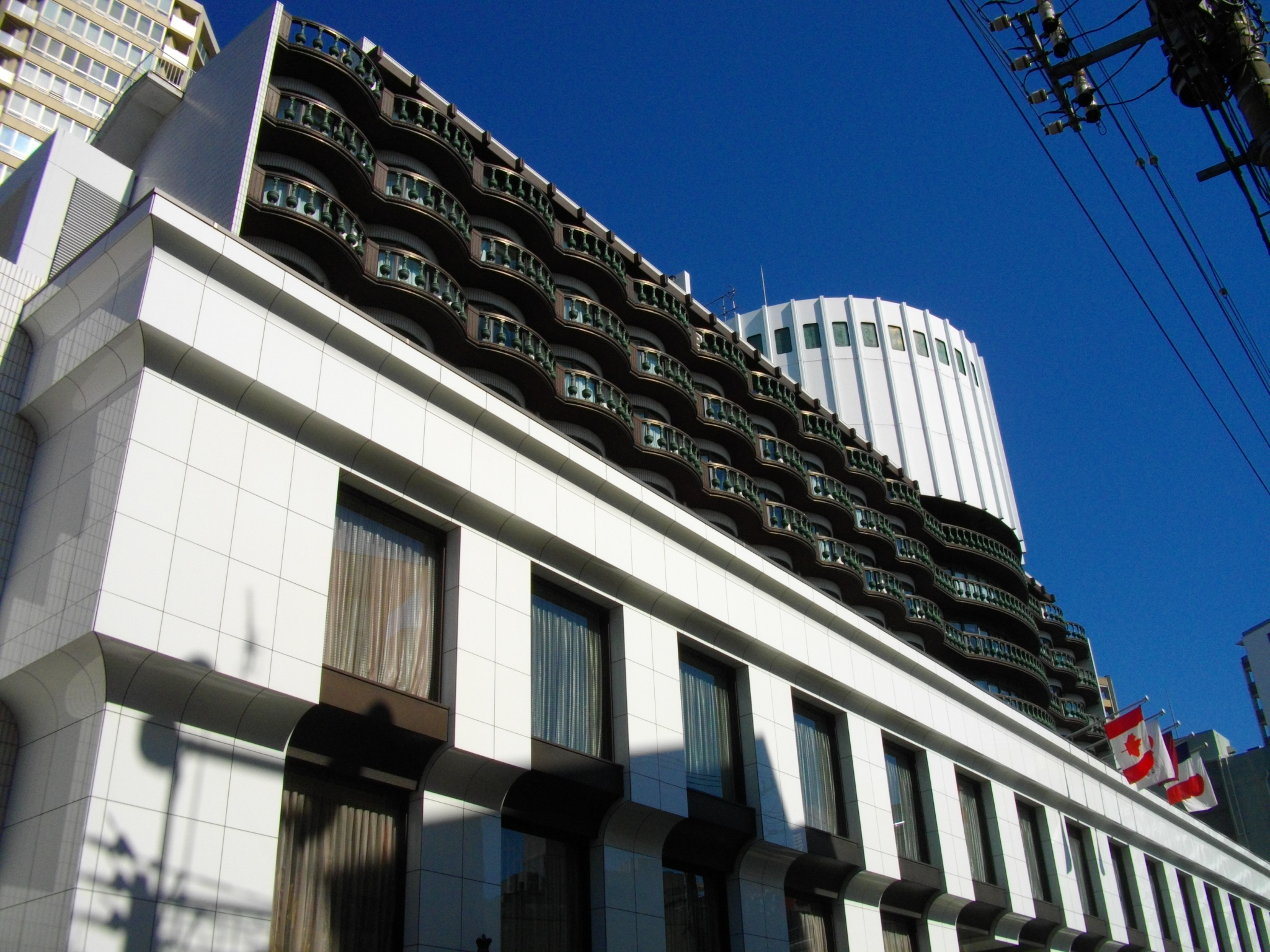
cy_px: 476
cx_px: 635
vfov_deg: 44.2
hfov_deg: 56.8
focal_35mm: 32
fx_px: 1174
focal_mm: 5.7
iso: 100
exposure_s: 1/800
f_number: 5.5
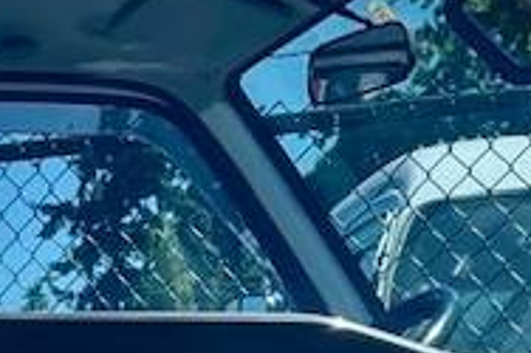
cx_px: -630
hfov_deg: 10.4
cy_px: 641
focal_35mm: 177
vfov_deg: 7.5
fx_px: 2608
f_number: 1.6
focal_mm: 5.1
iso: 32
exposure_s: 1/2247
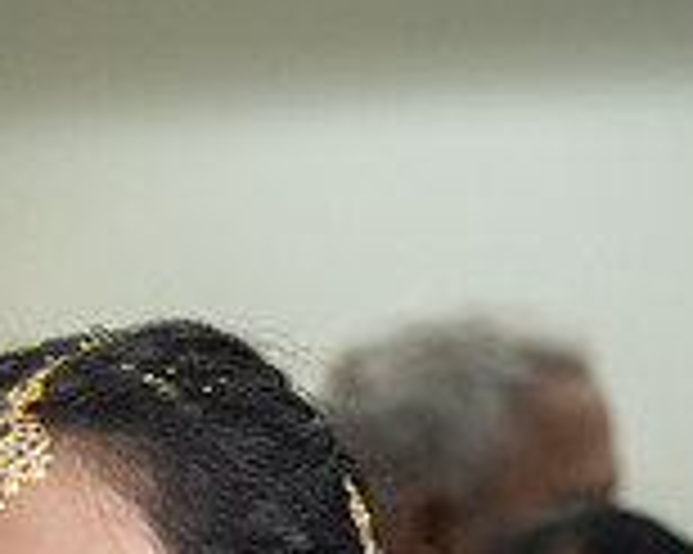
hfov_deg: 11.9
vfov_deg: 9.2
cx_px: 351
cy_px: 923
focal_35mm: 162
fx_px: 3321
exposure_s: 1/160
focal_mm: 59
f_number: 2.8
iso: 2000
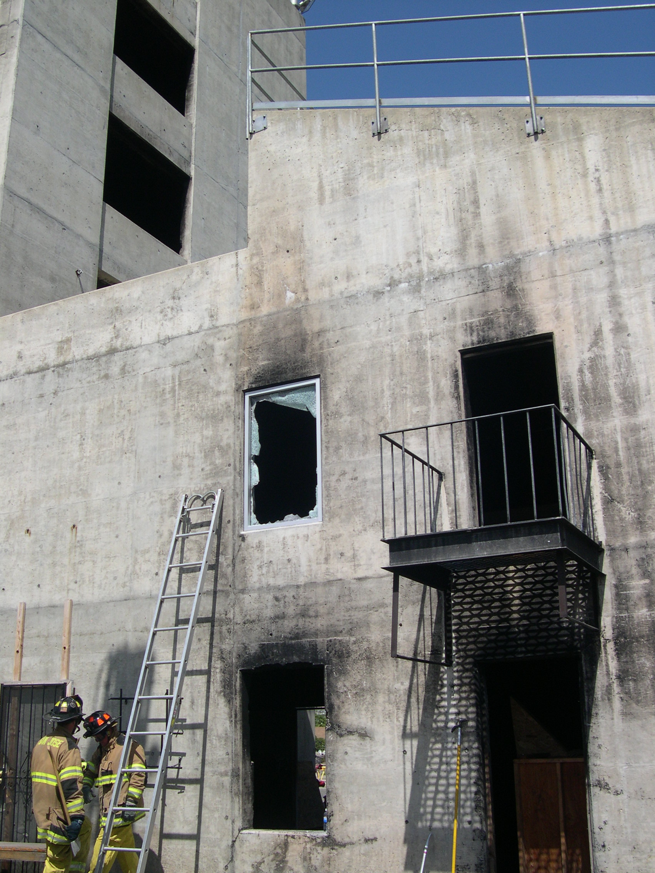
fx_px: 959
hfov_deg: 37.7
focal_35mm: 38
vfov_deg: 49.0
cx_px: 328
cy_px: 436
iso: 100
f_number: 7.6
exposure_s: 1/272
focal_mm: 8
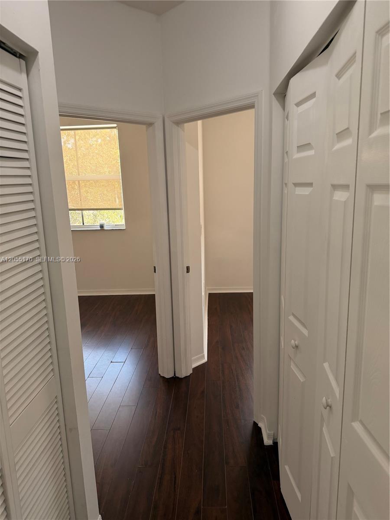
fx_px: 361
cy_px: 260
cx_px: 195
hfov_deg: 56.8
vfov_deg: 71.6
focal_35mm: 24
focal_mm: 6.76
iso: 200
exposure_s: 1/120
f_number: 1.78
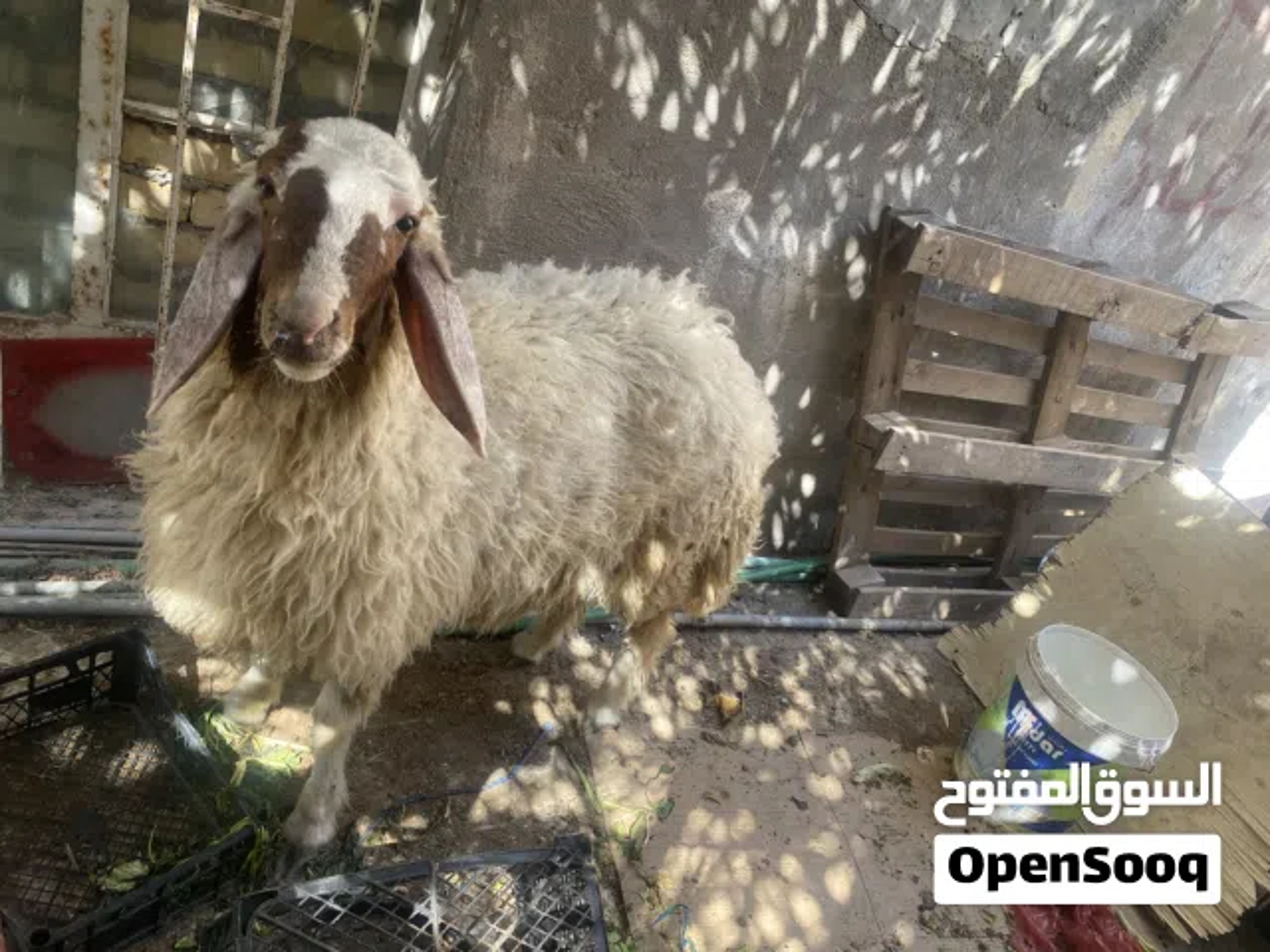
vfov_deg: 53.1
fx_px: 954
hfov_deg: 67.3
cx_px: 635
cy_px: 476
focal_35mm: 26
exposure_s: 1/122
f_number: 1.8
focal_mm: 4.25
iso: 40
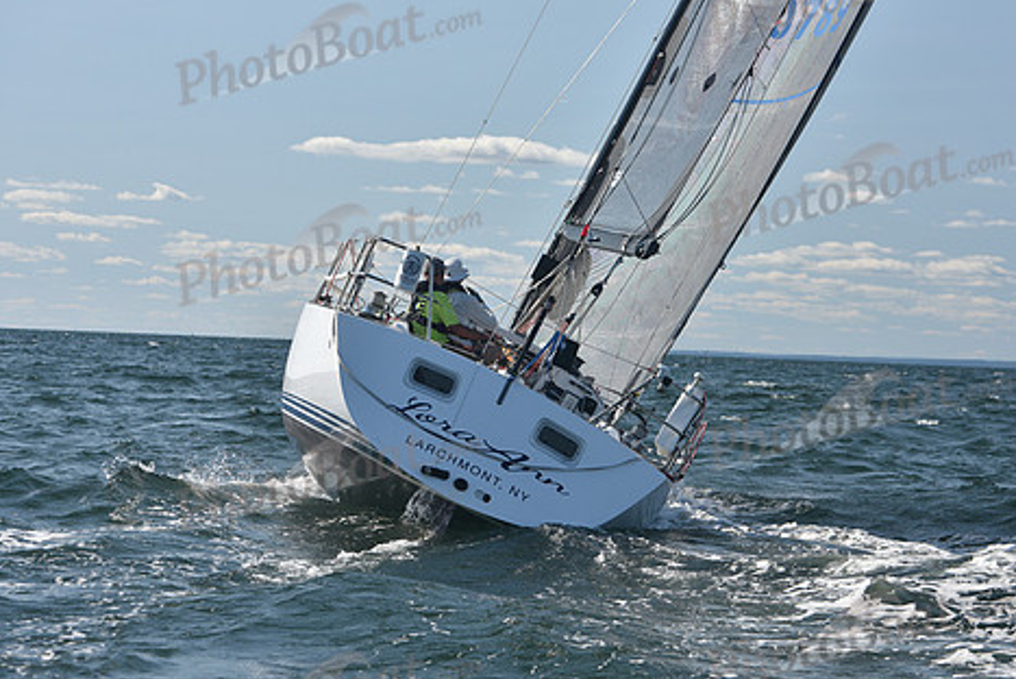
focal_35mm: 118
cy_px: 332
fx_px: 3332
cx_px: 596
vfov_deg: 11.6
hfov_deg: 17.3
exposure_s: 1/800
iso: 250
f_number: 5.6
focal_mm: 95
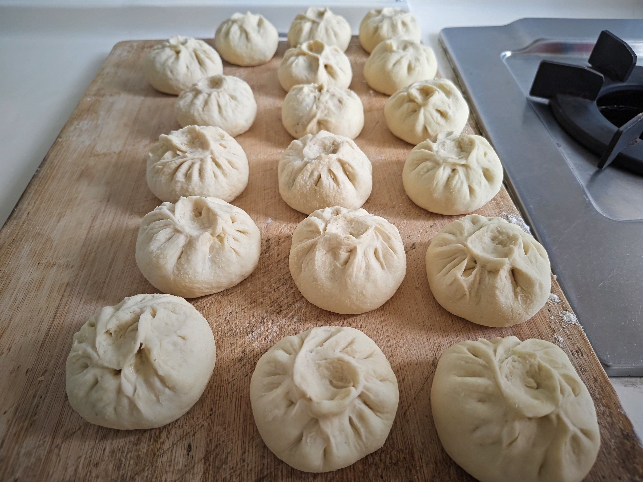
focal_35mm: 23
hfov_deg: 73.9
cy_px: 241
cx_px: 322
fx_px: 427
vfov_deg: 58.9
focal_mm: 5.56
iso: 271
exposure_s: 1/101
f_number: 1.88
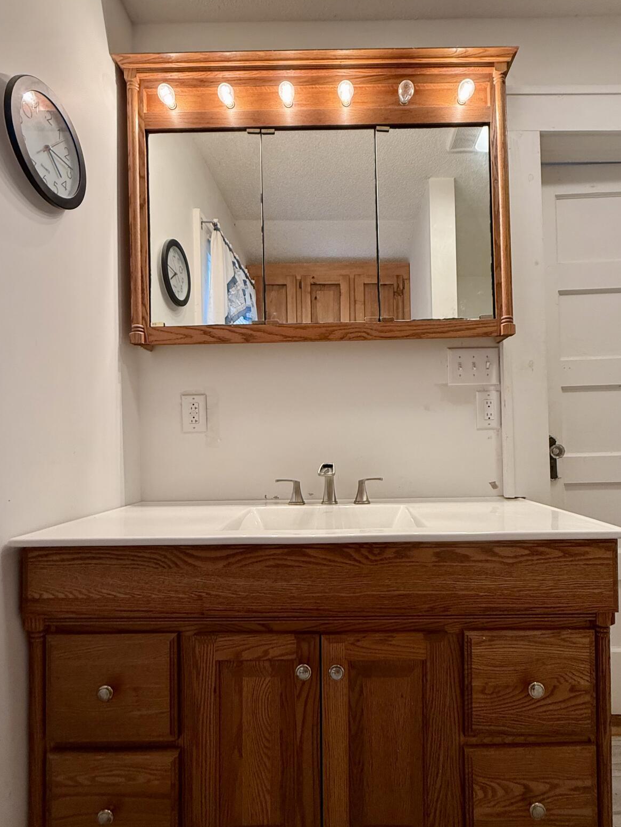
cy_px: 440
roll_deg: +0.8
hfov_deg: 71.4
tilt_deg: +1.7
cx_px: 344
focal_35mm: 18
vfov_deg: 87.6
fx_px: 431
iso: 250
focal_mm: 2.22
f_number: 2.2
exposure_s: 1/60
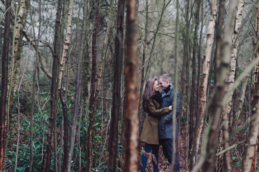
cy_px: 86
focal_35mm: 85
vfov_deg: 16.0
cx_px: 130
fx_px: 611
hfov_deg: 23.9
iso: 500
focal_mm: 85
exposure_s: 1/400
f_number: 2
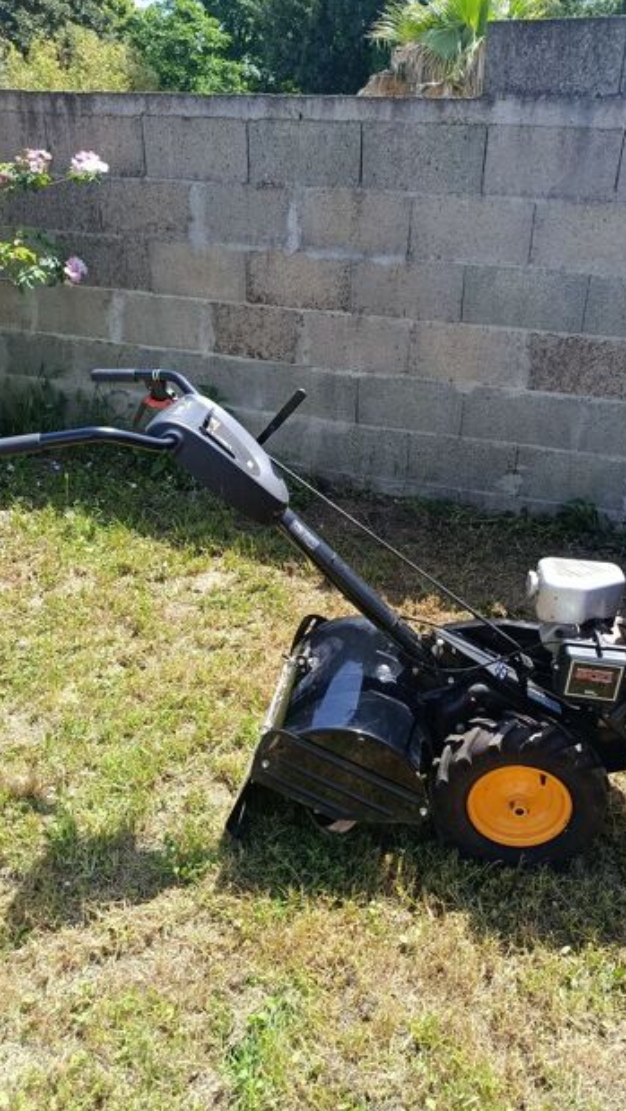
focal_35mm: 27
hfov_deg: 42.8
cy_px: 547
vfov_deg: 69.8
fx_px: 796
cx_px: 362
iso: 50
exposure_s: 1/145
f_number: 1.7
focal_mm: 5.24
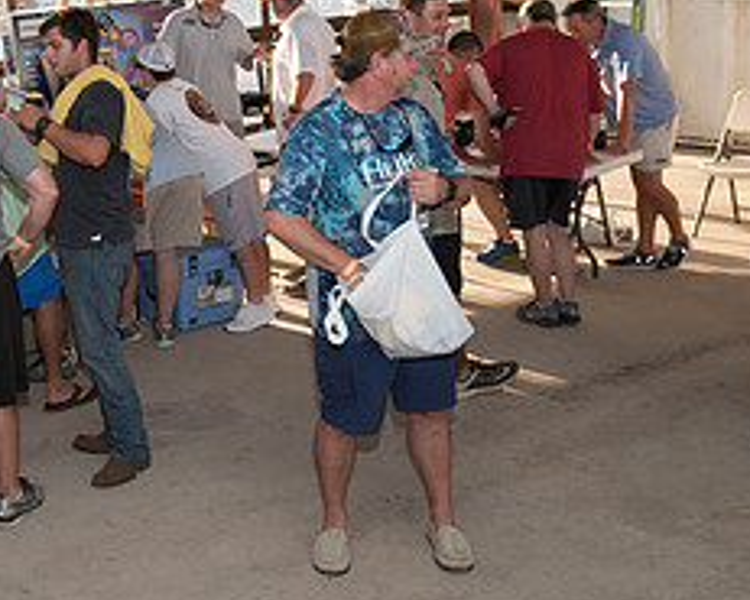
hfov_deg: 30.3
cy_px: 209
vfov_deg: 25.7
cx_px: 55
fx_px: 1310
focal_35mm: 59
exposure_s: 1/100
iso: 500
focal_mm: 25
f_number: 5
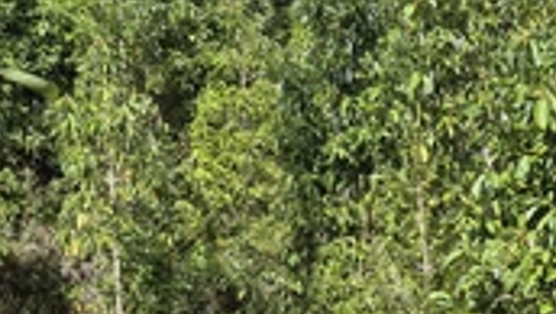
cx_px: 436
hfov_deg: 32.0
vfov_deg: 18.0
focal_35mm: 64
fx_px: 944
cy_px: 372
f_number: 1.8
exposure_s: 1/778
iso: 25
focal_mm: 5.4
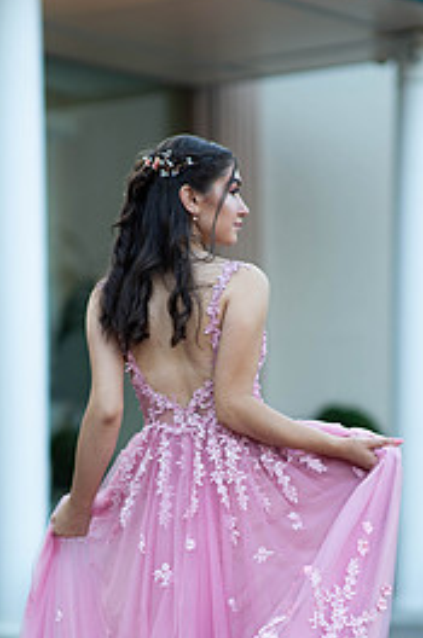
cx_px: 187
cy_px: 508
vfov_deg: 14.1
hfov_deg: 9.4
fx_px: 2566
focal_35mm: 145
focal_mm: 85
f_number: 2
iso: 250
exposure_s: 1/640
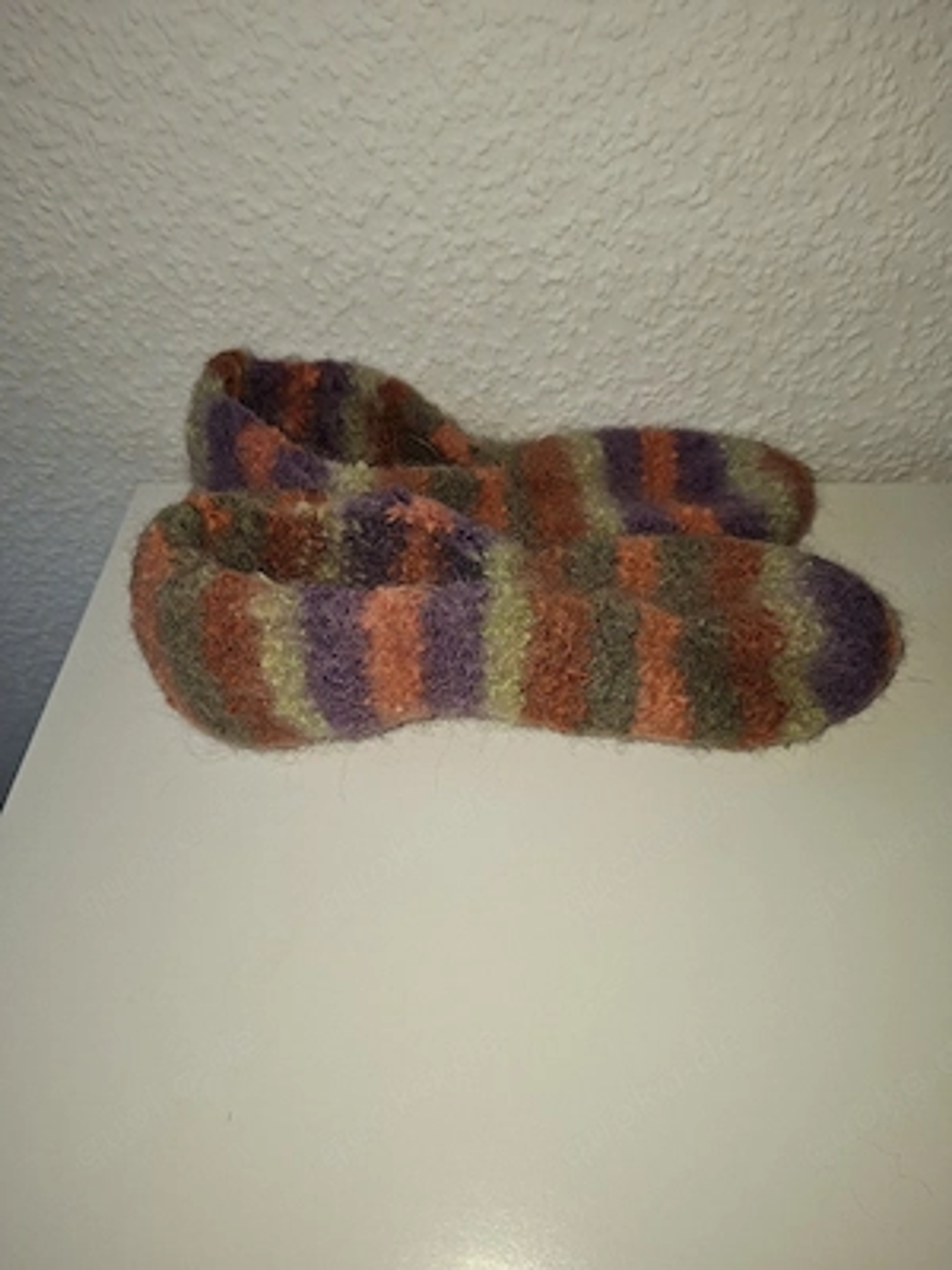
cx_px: 476
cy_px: 635
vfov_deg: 73.9
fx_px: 843
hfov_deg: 58.9
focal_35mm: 23
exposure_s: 1/100
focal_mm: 5.54
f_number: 1.8
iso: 80
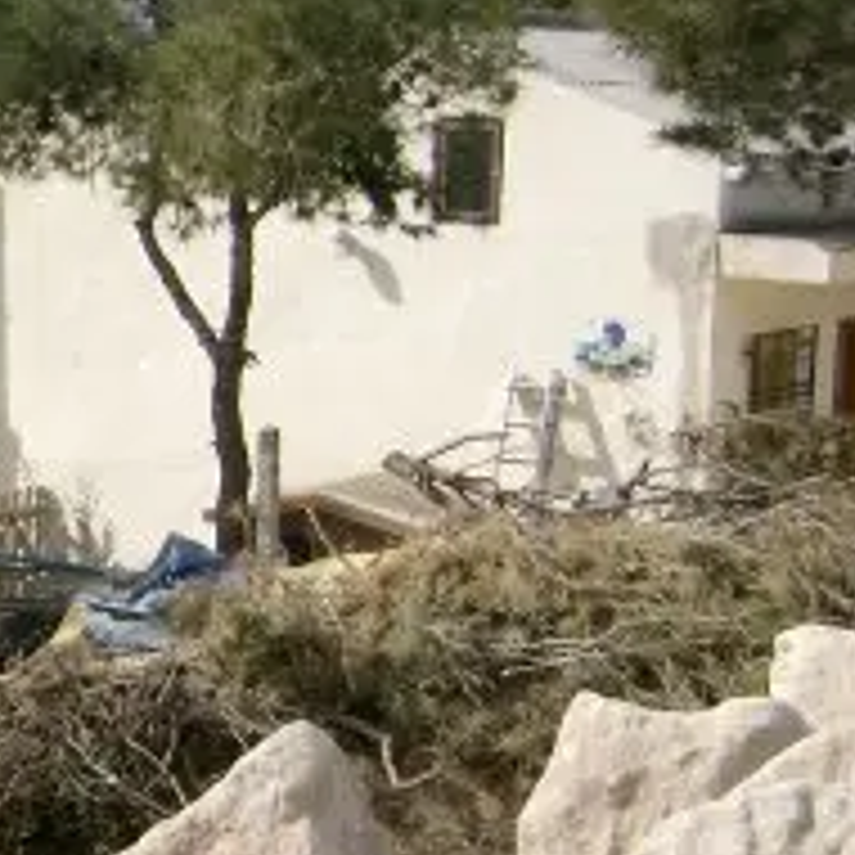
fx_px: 2990
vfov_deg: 16.3
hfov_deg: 15.1
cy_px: 423
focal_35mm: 107
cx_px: -436
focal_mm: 6
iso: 100
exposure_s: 1/715
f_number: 4.7
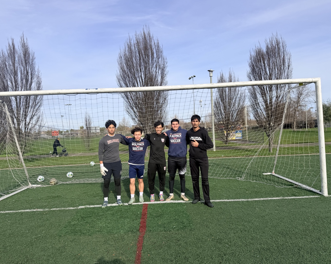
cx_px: 163
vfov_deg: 54.9
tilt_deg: -1.9
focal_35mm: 26
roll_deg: +2.4
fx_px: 255
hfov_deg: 66.0
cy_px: 136
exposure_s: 1/4975
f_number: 1.78
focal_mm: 6.76
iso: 80
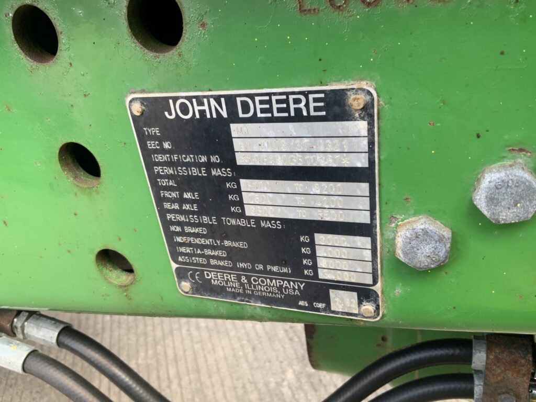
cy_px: 201
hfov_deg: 61.7
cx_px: 268
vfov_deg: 48.2
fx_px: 449
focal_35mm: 29
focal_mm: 3
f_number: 1.8
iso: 25
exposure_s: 1/122
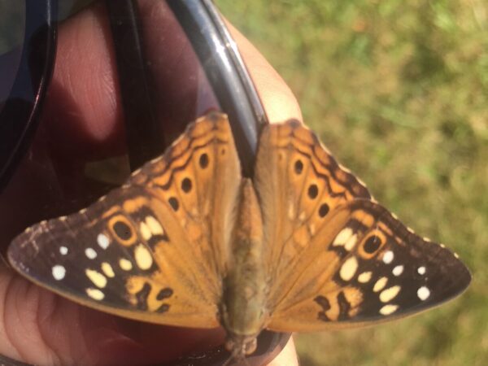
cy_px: 183
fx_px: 409
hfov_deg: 61.7
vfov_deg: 48.2
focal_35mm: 29
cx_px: 244
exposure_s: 1/706
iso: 32
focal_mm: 4.15
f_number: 2.2
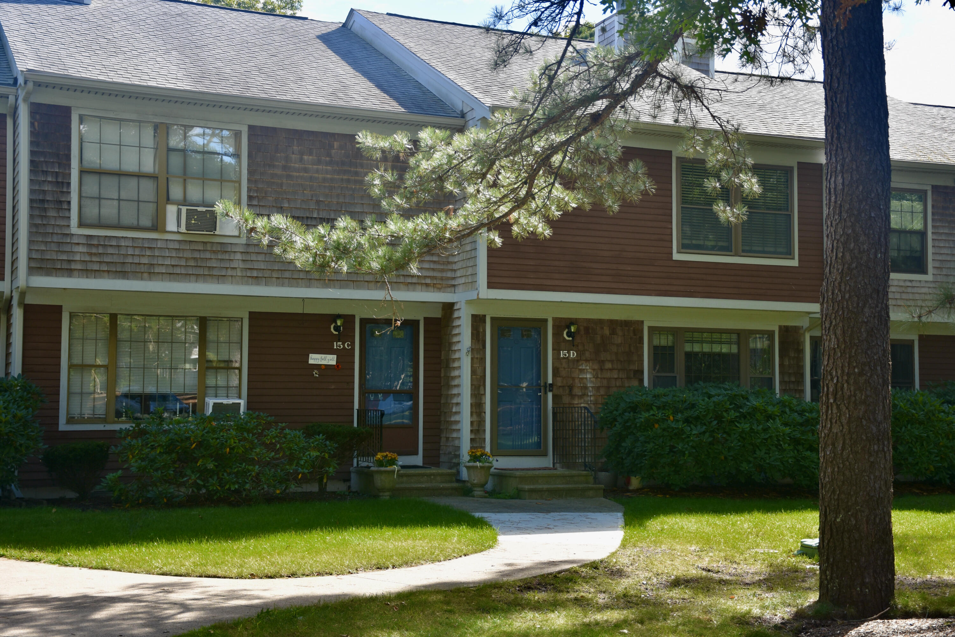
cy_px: 318
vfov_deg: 26.5
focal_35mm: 51
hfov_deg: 38.9
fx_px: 1353
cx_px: 478
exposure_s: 1/250
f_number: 4.2
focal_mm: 34
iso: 125
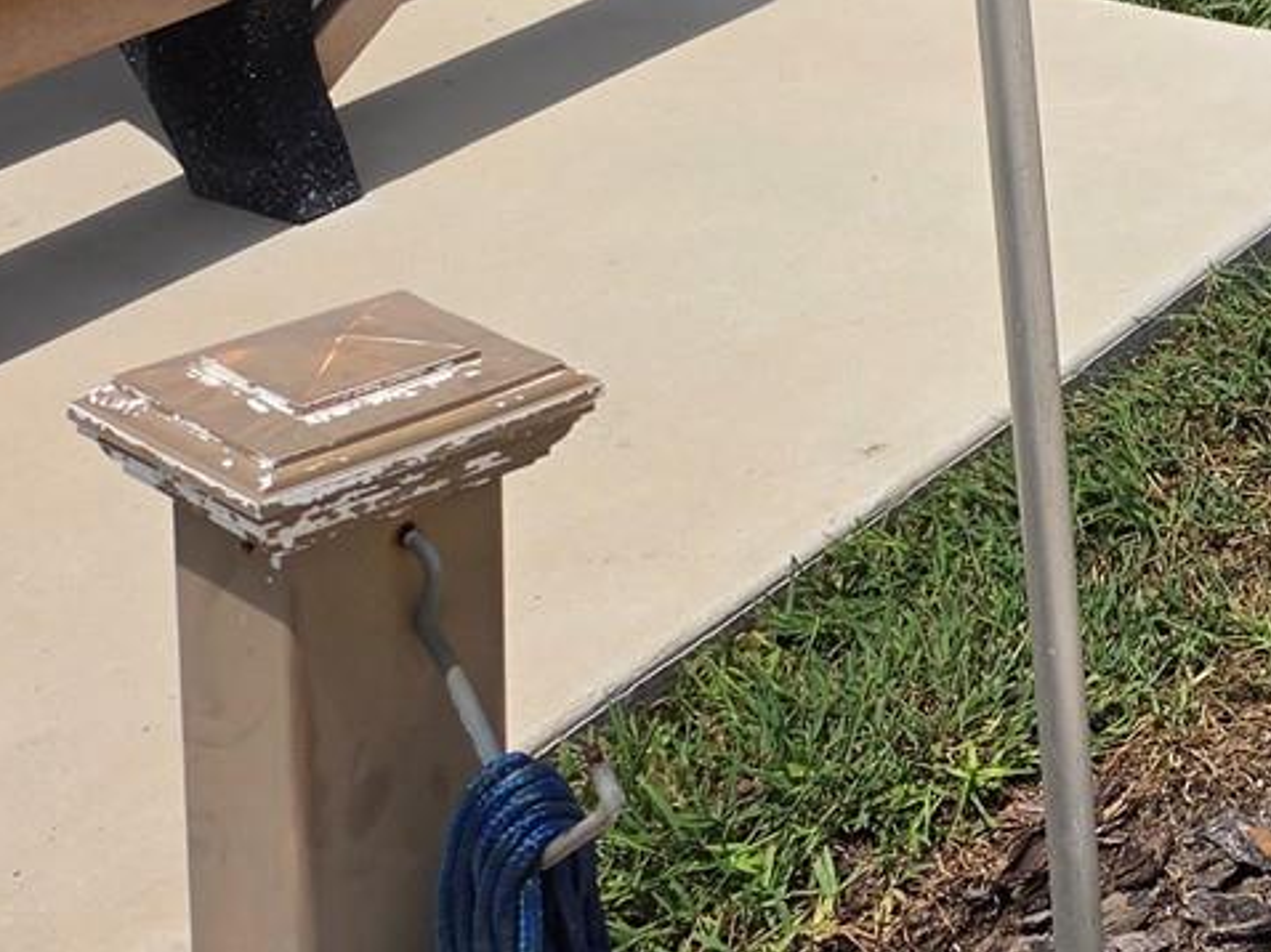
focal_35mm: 77
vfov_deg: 16.8
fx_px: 2826
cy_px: -598
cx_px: 1885
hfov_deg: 21.4
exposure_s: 1/7734
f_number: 1.8
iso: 64
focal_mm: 5.4
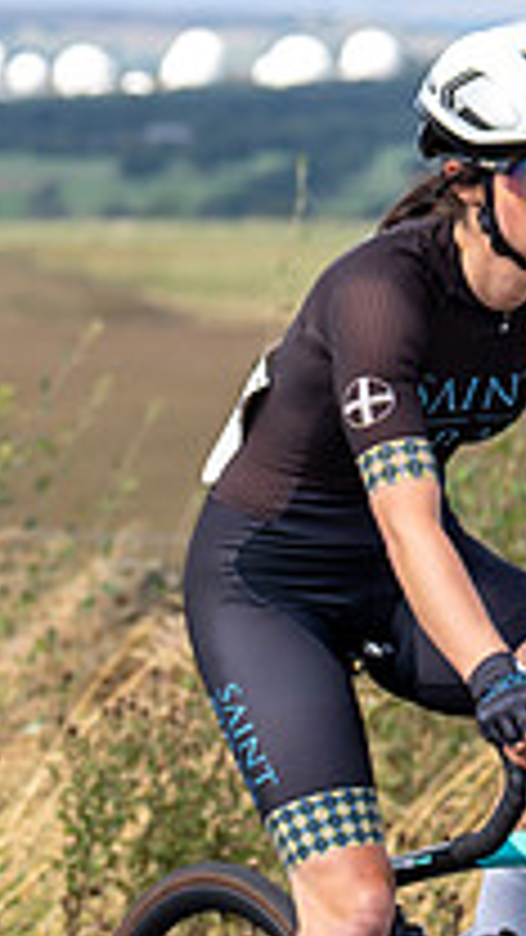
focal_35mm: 368
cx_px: -1035
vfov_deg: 5.9
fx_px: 9125
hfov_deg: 3.2
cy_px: 194
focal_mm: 70
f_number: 3.5
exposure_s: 1/800
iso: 100
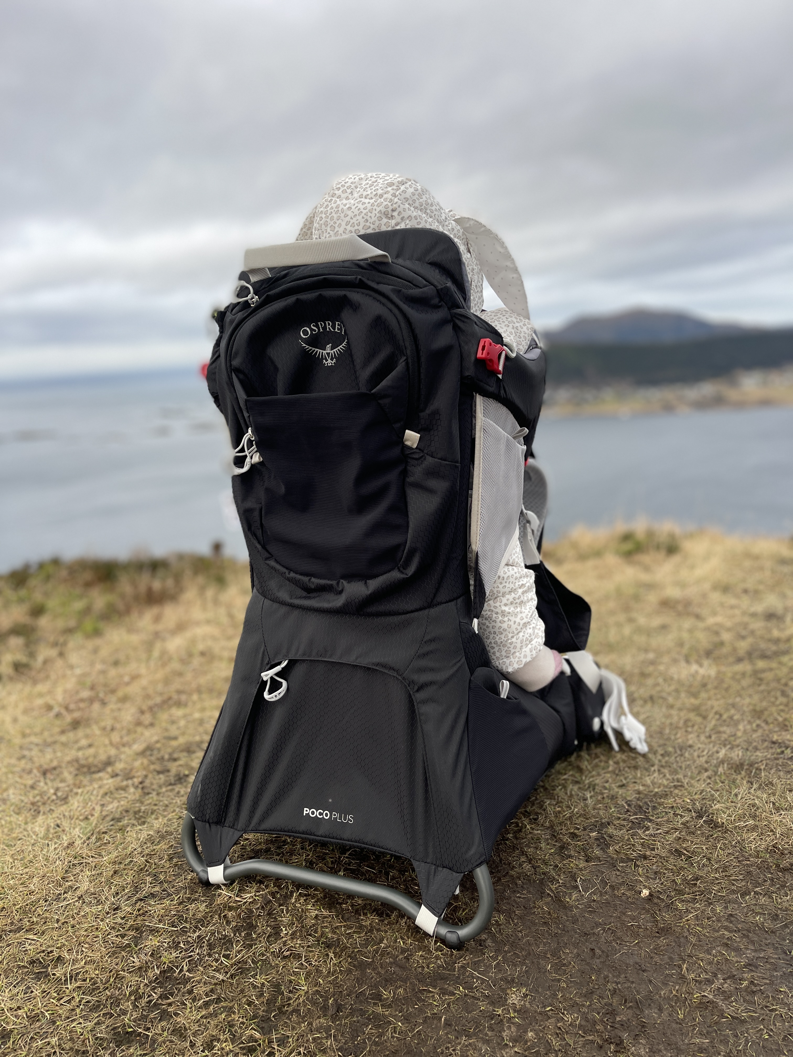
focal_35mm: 26
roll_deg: +3.6
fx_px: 794
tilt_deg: -12.6
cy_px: 528
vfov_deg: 67.3
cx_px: 396
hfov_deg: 53.1
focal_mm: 5.1
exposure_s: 1/371
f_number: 1.6
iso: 50
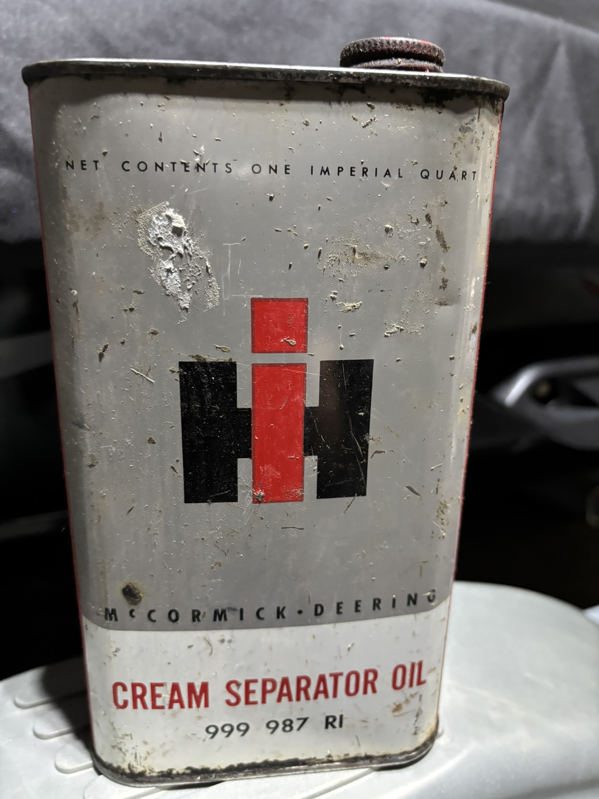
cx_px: 300
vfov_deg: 67.3
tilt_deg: -17.5
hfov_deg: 53.1
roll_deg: +0.8
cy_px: 400
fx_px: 600
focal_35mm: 26
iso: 500
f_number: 1.6
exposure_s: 1/40
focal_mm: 5.96
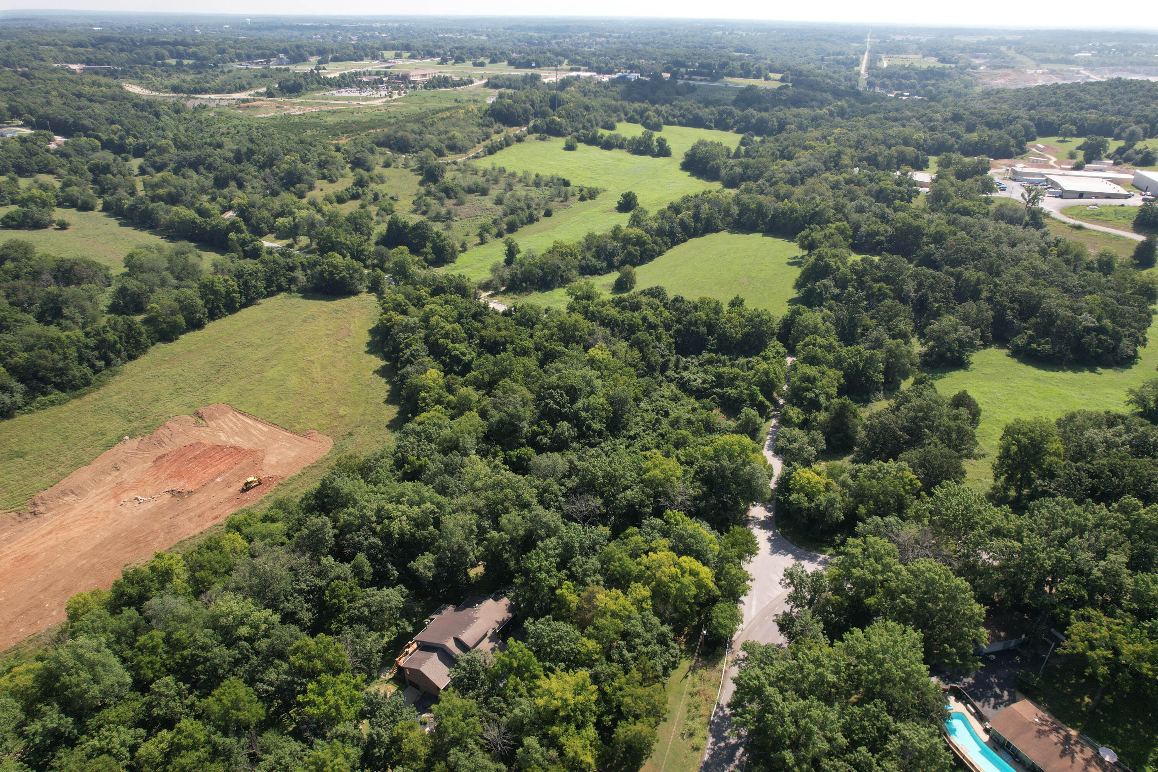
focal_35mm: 22
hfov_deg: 78.6
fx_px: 708
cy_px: 386
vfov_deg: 57.2
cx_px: 579
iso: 110
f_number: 2.8
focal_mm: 8.38
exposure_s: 1/320
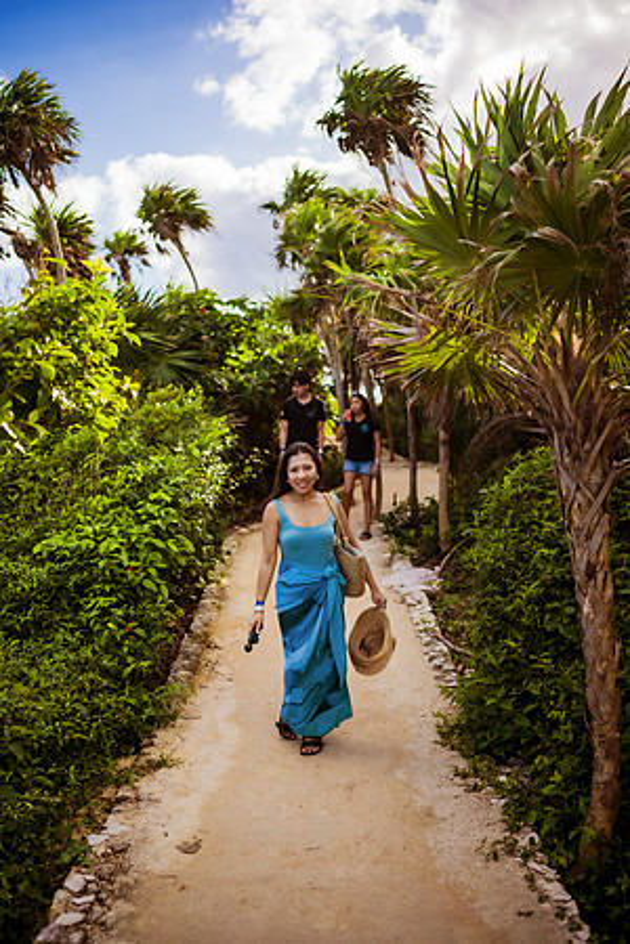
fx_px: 919
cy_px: 472
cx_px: 315
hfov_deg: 37.9
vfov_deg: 54.4
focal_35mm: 35
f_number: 1.8
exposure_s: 1/3200
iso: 100
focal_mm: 35
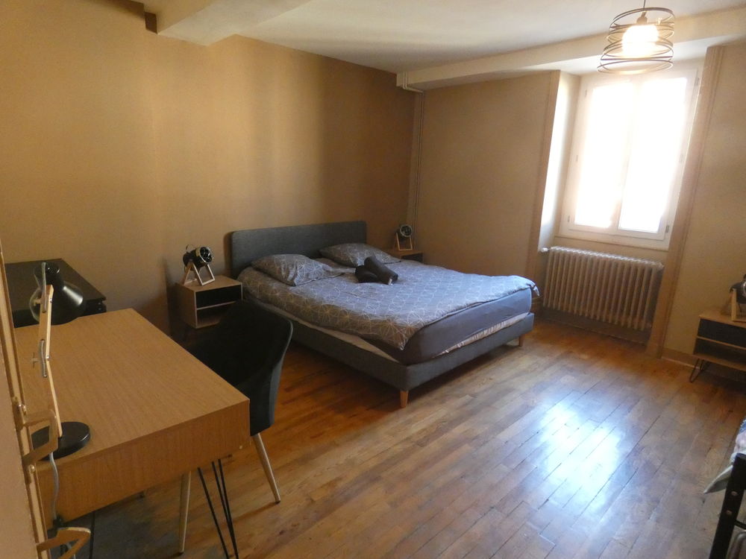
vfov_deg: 66.0
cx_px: 373
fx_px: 431
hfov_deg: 81.7
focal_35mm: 20
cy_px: 280
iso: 1250
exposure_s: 1/60
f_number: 2.8
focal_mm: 3.6
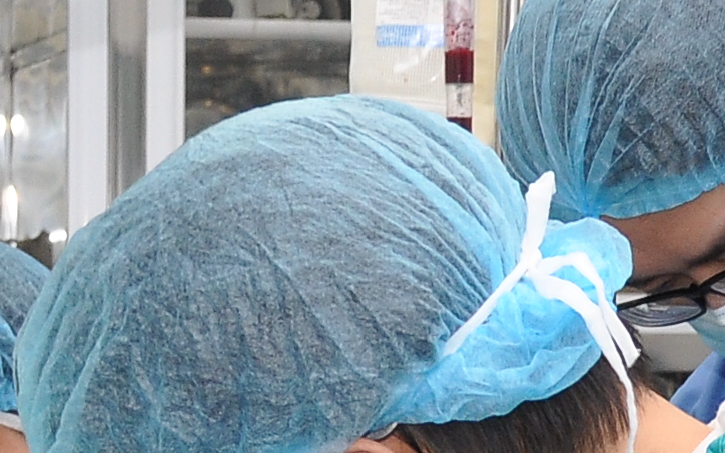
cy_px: 897
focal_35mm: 235
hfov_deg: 8.9
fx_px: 4645
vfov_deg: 5.5
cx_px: 223
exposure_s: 1/60
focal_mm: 26
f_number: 5
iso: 500
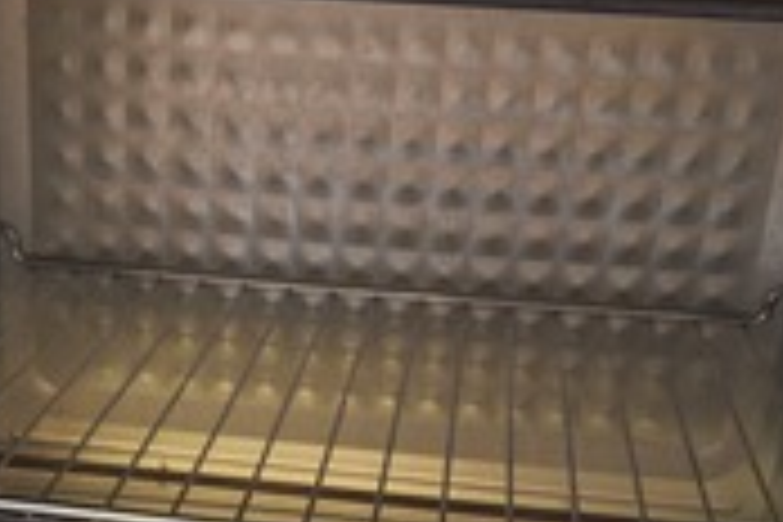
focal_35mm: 63
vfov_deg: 20.8
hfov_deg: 31.6
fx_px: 1370
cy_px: 529
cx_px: 250
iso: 500
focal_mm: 5.54
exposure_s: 1/20
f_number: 1.8
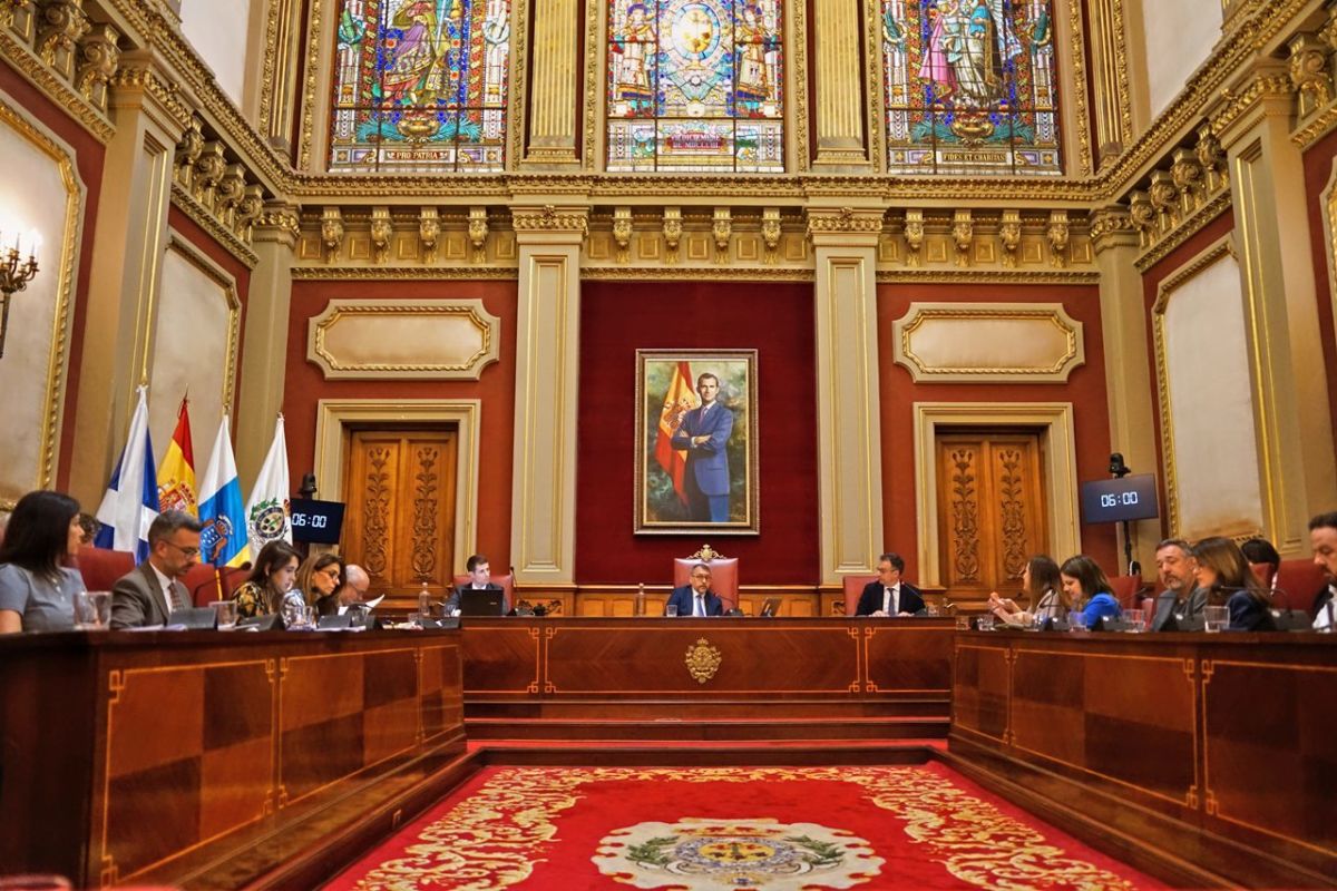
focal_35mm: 28
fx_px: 1040
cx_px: 668
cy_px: 446
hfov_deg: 65.5
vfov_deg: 46.4
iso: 2000
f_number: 2.8
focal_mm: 28
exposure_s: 1/160
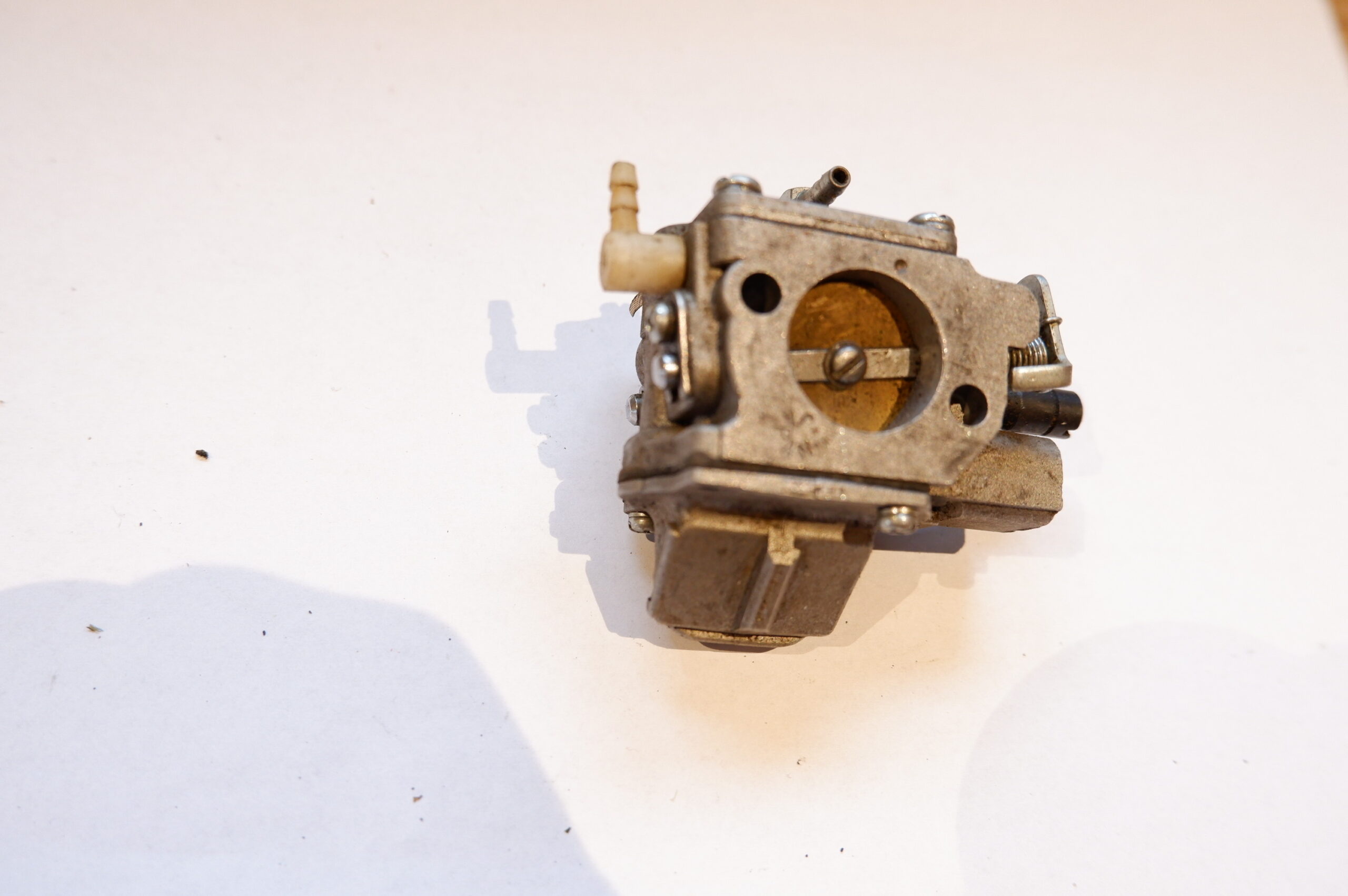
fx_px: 1085
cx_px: 674
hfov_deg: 63.7
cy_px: 448
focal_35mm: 29
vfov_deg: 44.9
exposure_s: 1/28
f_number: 4
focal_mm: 19.2
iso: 1250
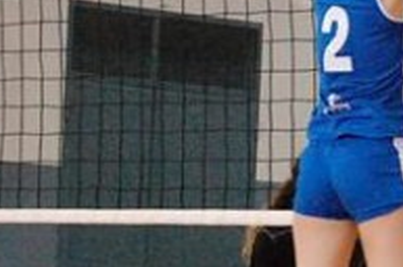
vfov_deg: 4.6
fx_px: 3351
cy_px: 209
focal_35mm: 300
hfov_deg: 6.8
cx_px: 568
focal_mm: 55
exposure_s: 1/125
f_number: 5.6
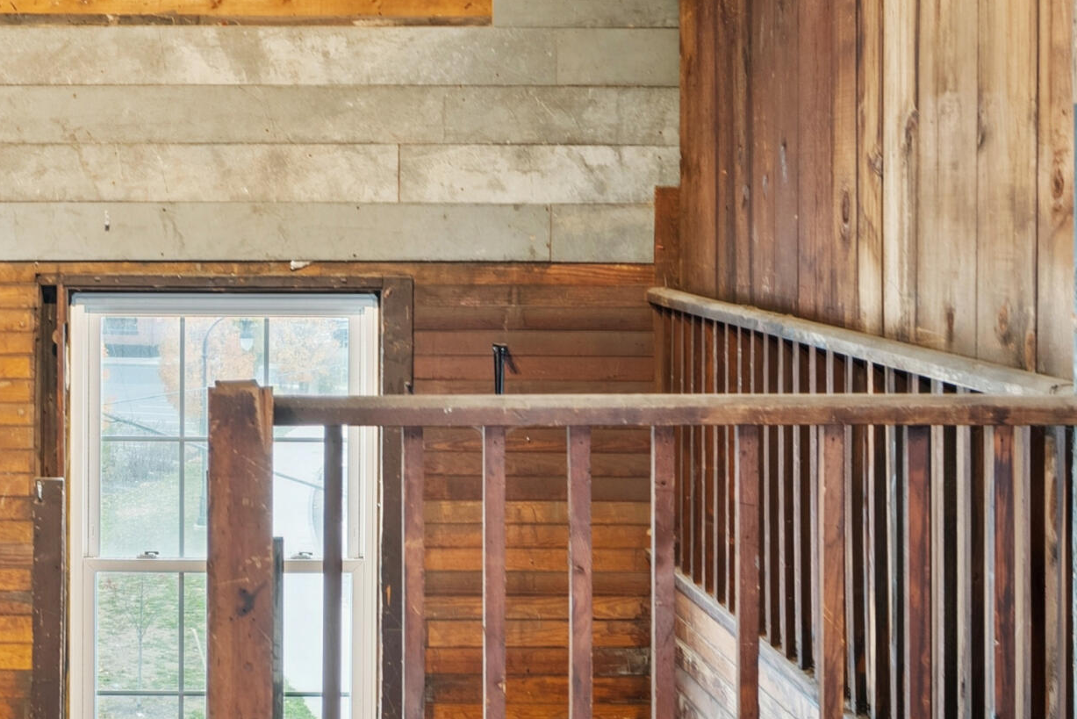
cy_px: 230
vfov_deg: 20.2
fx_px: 2012
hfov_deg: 29.3
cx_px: 217
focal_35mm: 67
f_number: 7.1
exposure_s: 1/2.5
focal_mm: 27.5
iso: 320
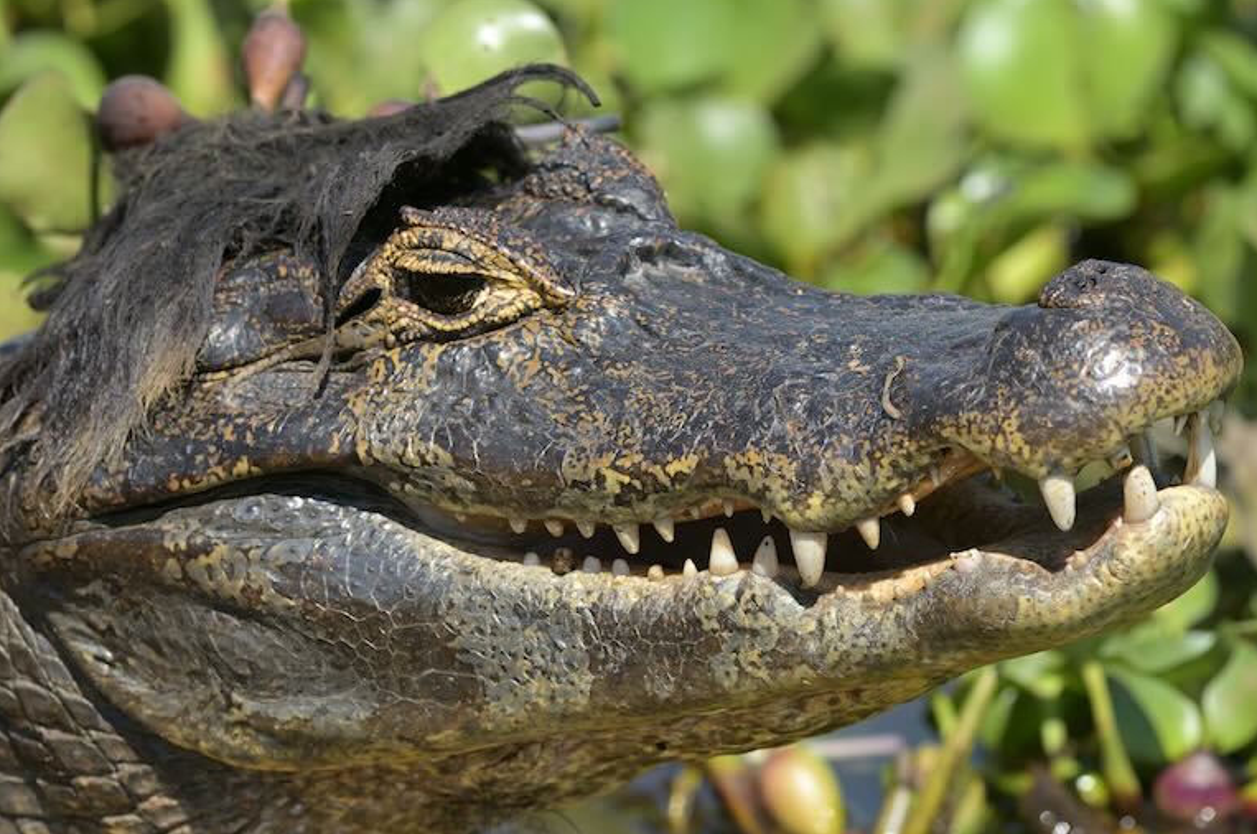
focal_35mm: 472
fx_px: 16453
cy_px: 429
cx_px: 629
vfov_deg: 2.9
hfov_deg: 4.4
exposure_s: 1/1000
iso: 200
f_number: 5.6
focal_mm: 300
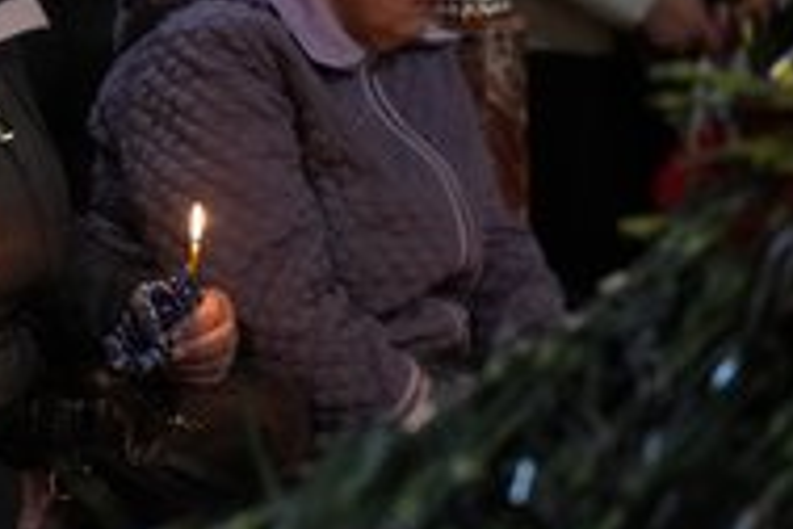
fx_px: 3502
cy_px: 120
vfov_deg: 8.6
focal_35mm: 159
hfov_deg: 12.8
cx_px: 113
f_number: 2.8
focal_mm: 75
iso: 10000
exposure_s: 1/640
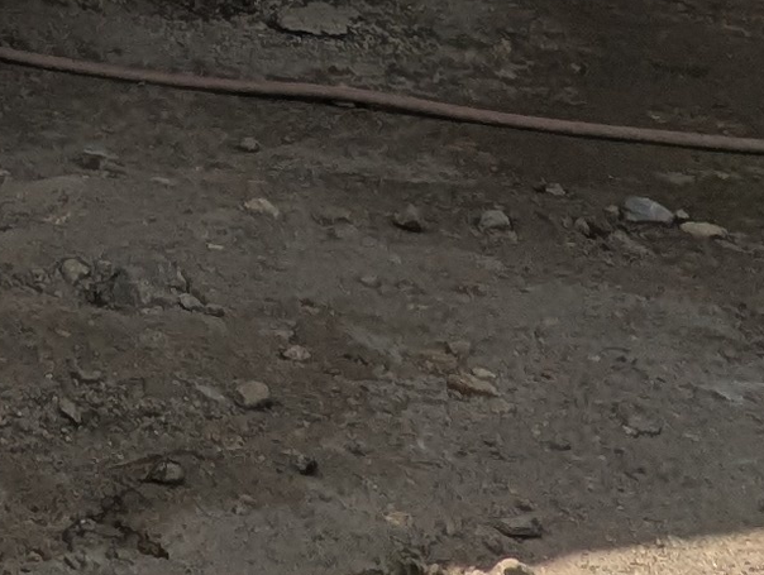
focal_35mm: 108
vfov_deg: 10.9
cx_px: -595
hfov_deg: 15.7
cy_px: -936
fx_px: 2387
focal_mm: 2.35
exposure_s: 1/4310
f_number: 2.2
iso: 49
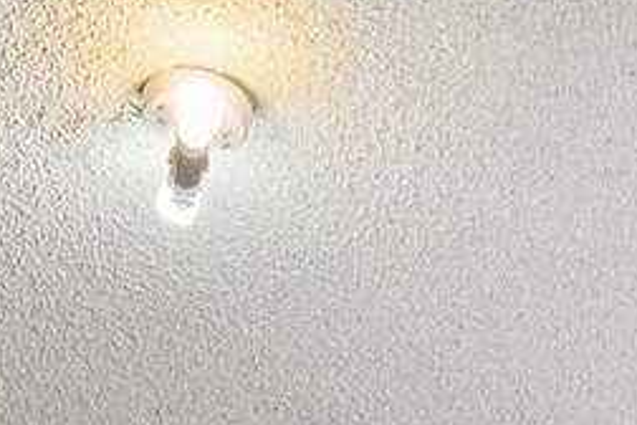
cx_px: 292
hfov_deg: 20.2
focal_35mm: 101
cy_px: 1112
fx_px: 1787
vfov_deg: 10.9
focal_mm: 10
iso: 250
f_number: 9
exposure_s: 1/6
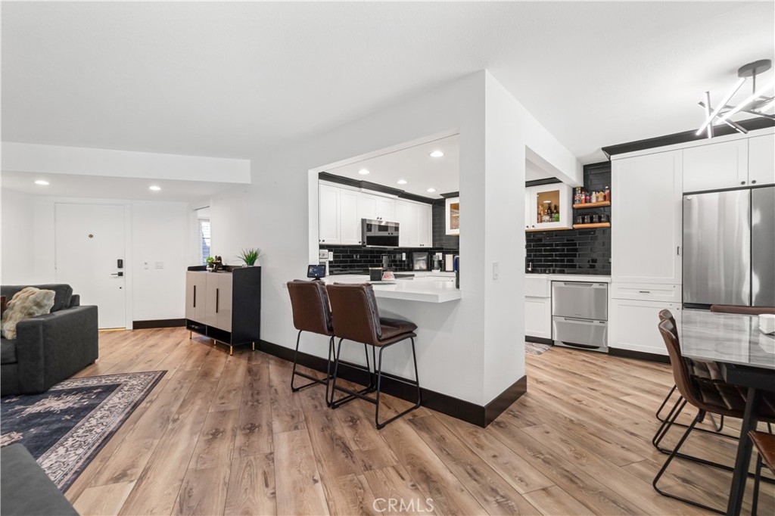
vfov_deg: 77.3
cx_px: 388
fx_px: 323
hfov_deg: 100.4
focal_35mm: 15
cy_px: 258
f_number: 7.1
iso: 320
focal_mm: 10
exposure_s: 1/8
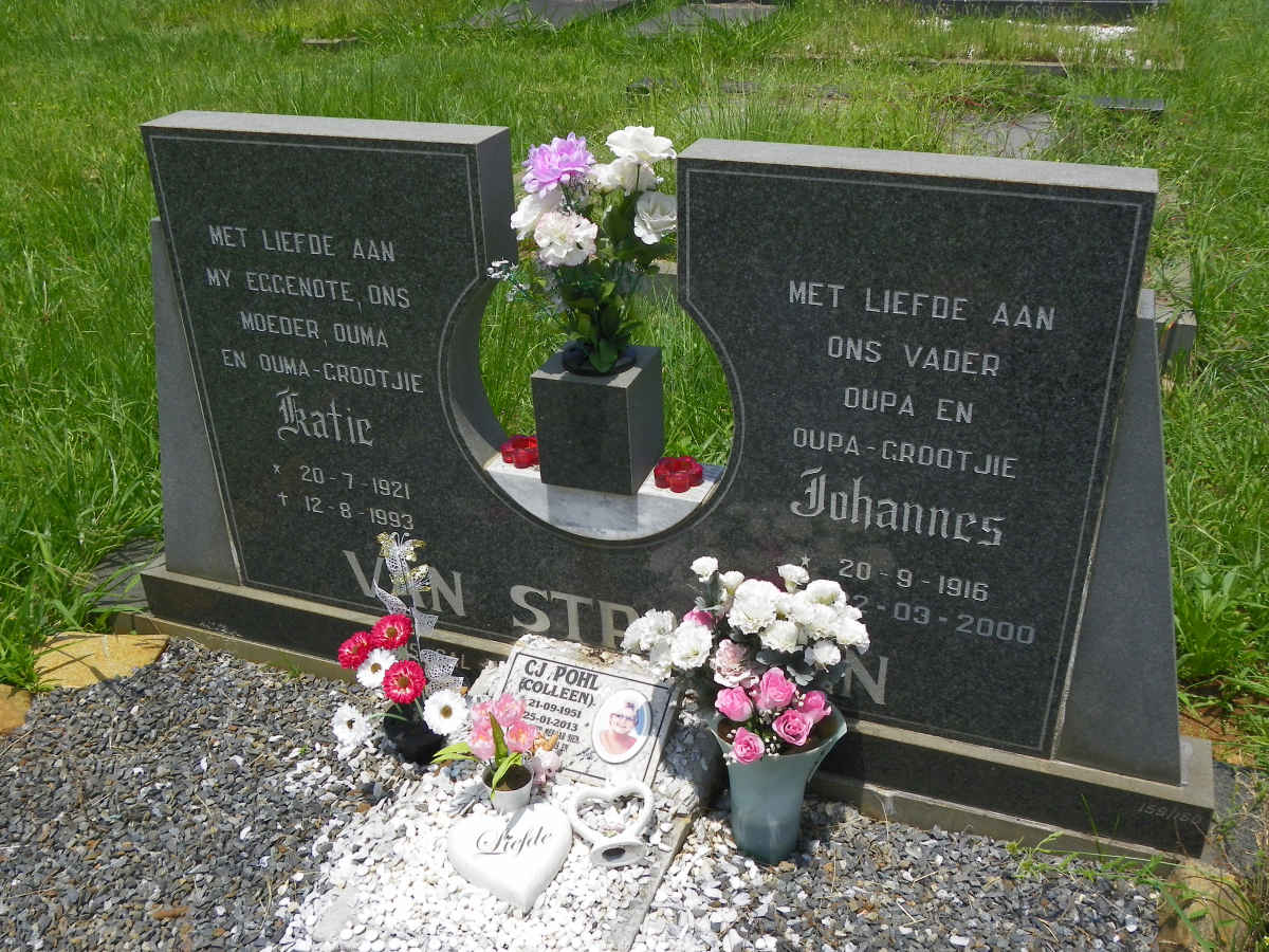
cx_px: 634
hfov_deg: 55.4
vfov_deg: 42.9
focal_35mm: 33
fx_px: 1210
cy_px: 476
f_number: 5.6
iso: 64
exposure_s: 1/320
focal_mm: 5.9
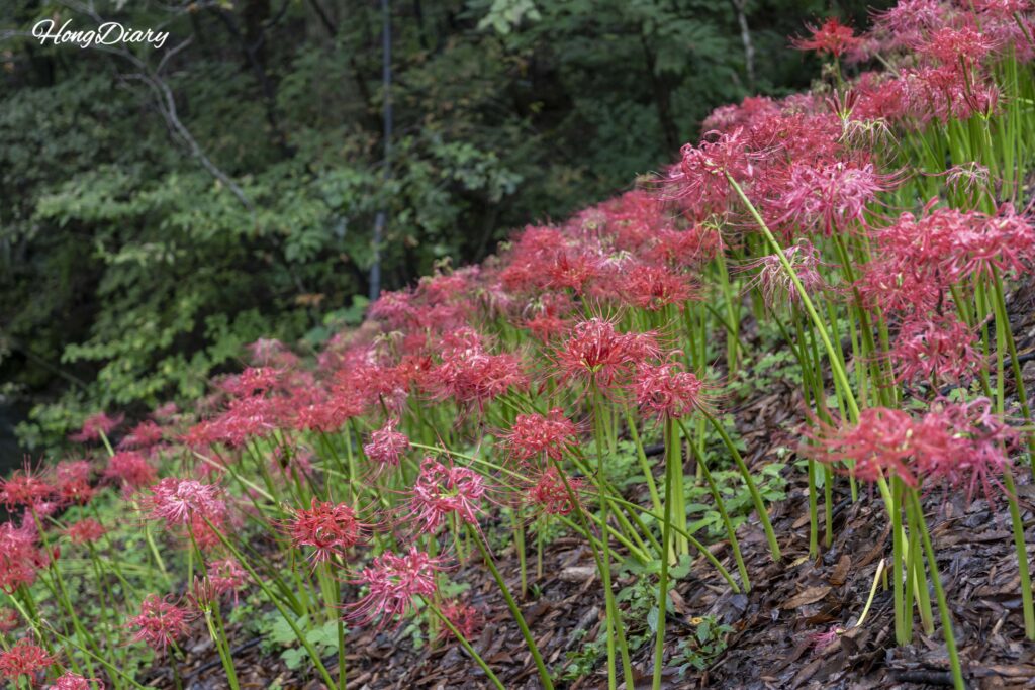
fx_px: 1725
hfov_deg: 33.4
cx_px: 518
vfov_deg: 22.6
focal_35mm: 60
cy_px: 345
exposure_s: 1/160
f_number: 5.6
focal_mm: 60
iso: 1000
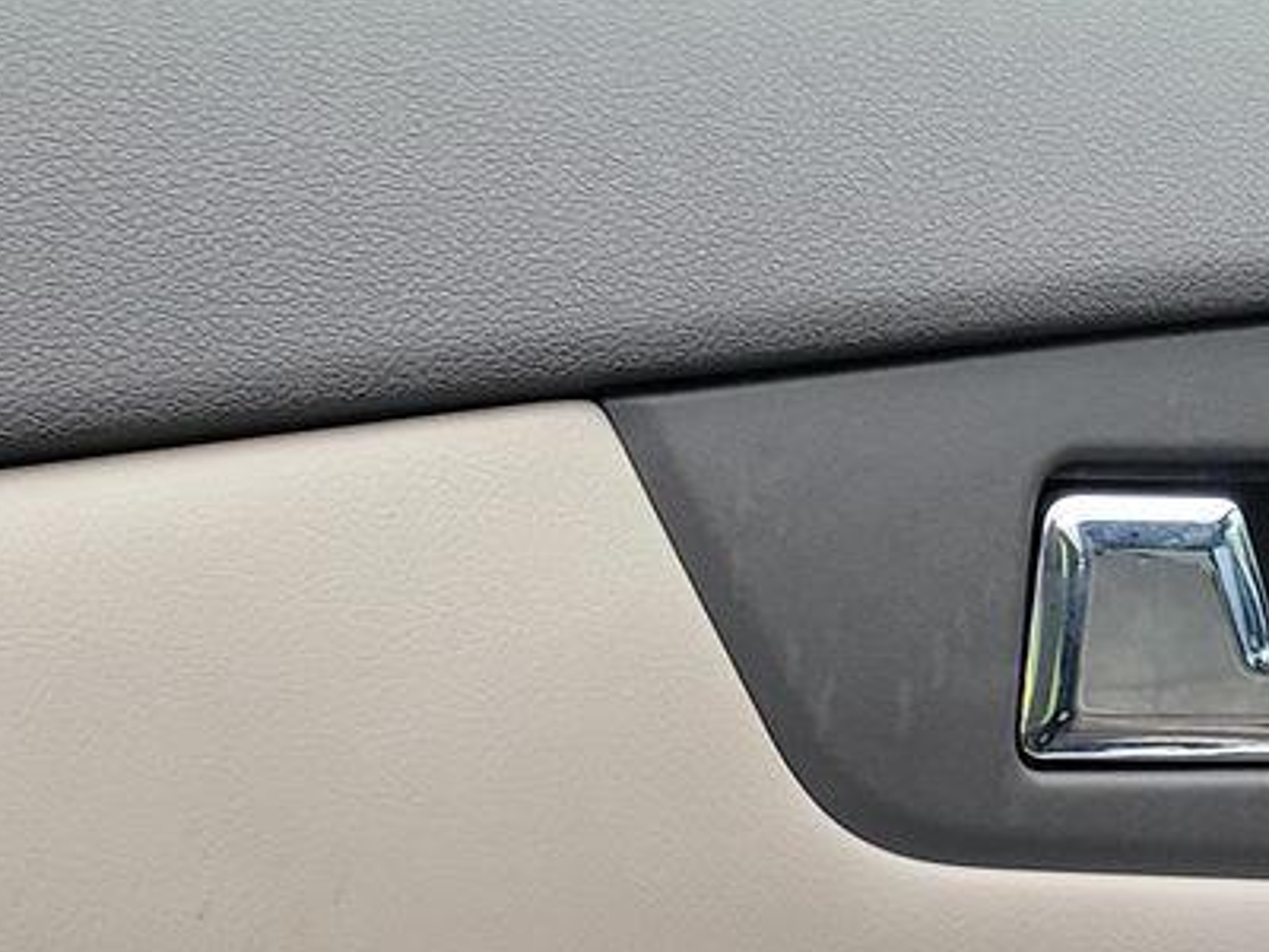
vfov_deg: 13.7
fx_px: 3519
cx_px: 381
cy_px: 1745
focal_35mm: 96
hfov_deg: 20.3
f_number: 1.8
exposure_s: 1/59
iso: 75
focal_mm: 6.7
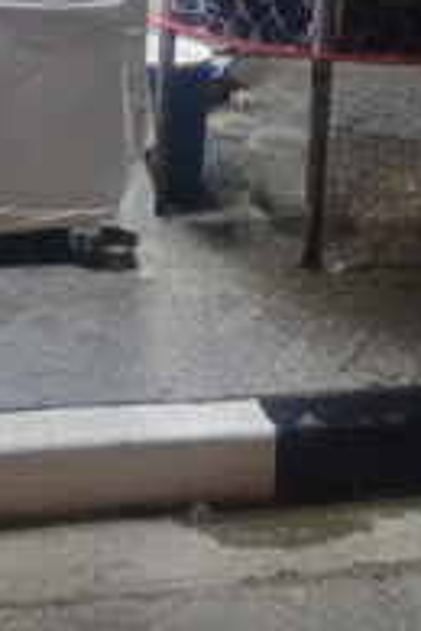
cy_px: 36
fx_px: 859
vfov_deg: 37.1
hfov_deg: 26.8
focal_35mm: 49
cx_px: 62
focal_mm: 4.09
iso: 173
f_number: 1.6
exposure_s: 1/50
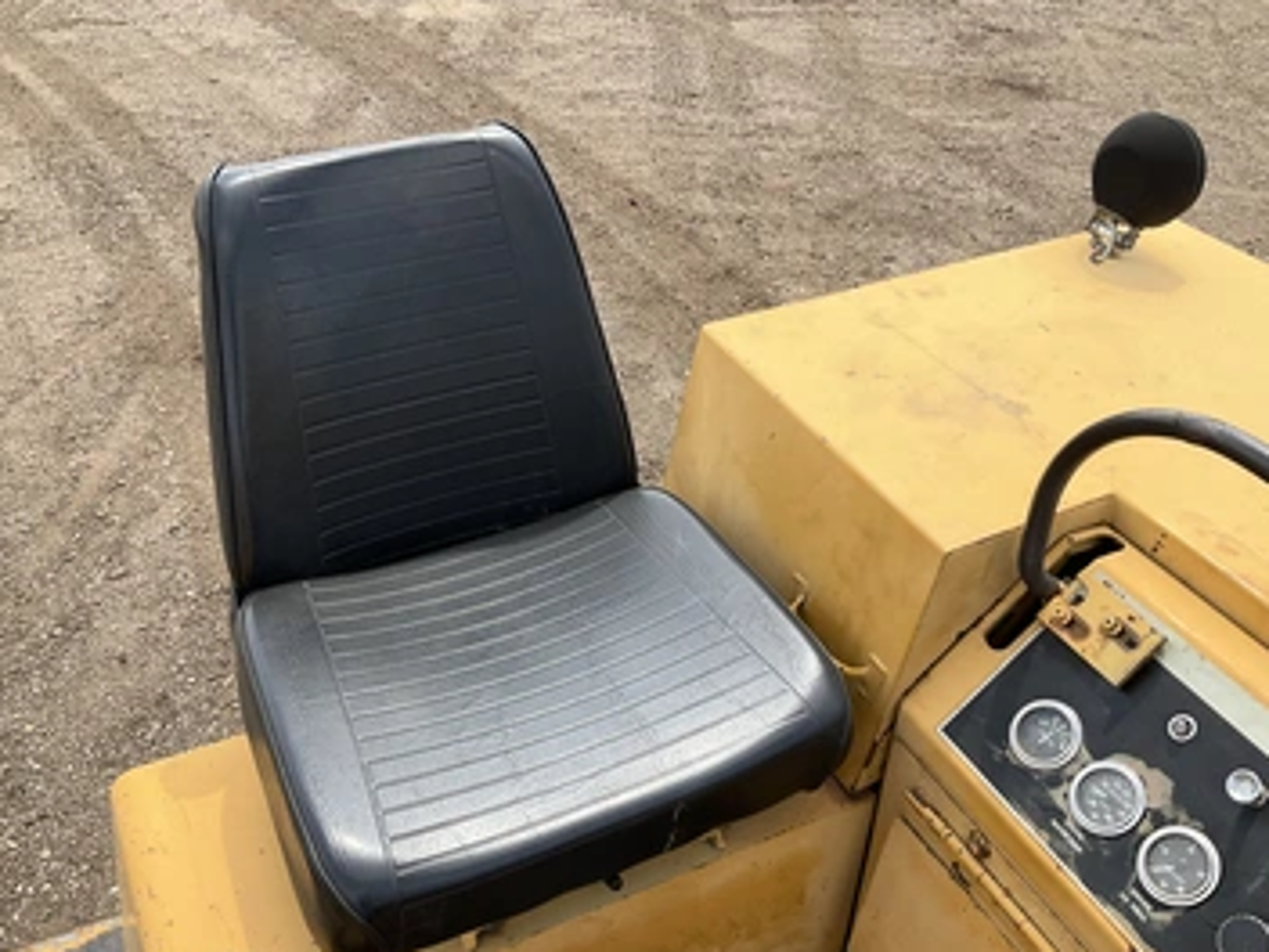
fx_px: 1210
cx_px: 620
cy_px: 530
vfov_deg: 42.9
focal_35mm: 33
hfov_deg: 55.3
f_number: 1.8
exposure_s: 1/962
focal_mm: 3
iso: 25
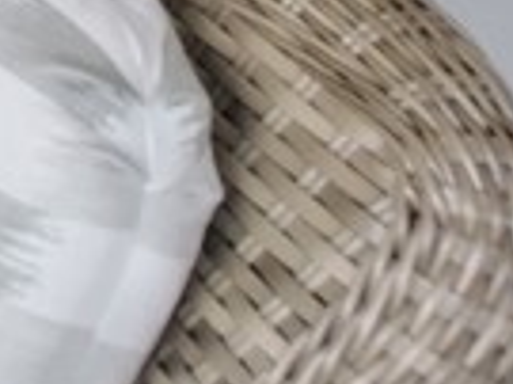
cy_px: -806
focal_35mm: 114
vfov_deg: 9.7
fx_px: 1688
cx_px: -1015
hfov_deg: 11.1
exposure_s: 1/60
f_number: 1.9
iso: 50
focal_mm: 1.78
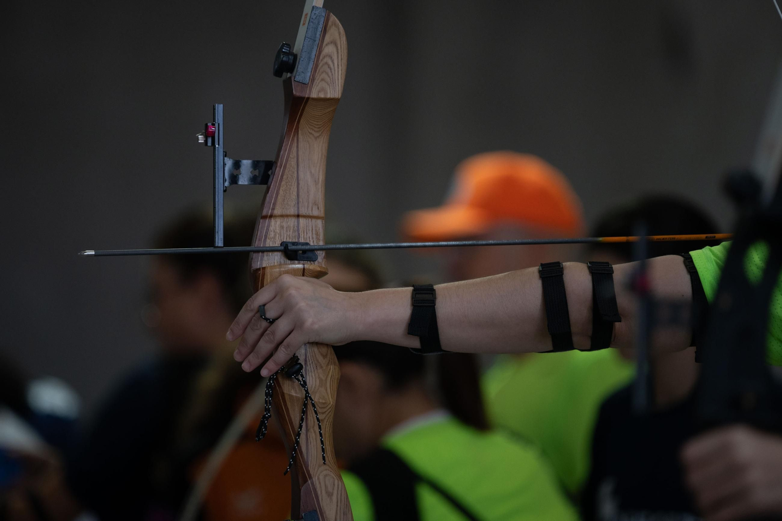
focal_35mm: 300
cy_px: 260
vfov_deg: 4.6
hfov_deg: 6.9
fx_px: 6515
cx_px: 391
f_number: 4
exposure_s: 1/250
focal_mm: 300
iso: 1000
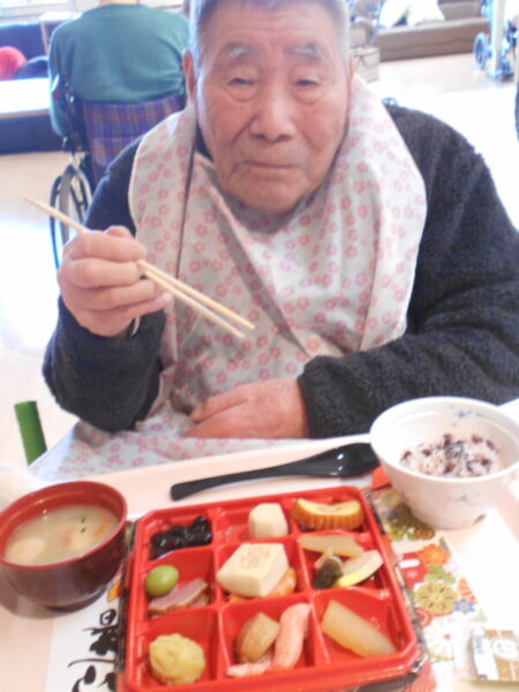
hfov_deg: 36.8
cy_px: 346
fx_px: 780
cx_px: 260
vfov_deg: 47.9
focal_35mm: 39
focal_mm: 6.7
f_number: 3.9
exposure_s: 1/15
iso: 400
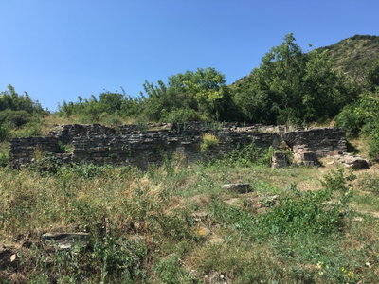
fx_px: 318
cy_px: 142
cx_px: 190
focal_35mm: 29
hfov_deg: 61.7
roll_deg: +0.8
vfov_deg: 48.2
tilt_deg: +9.6
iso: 25
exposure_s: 1/1183
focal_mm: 4.15
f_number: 2.2
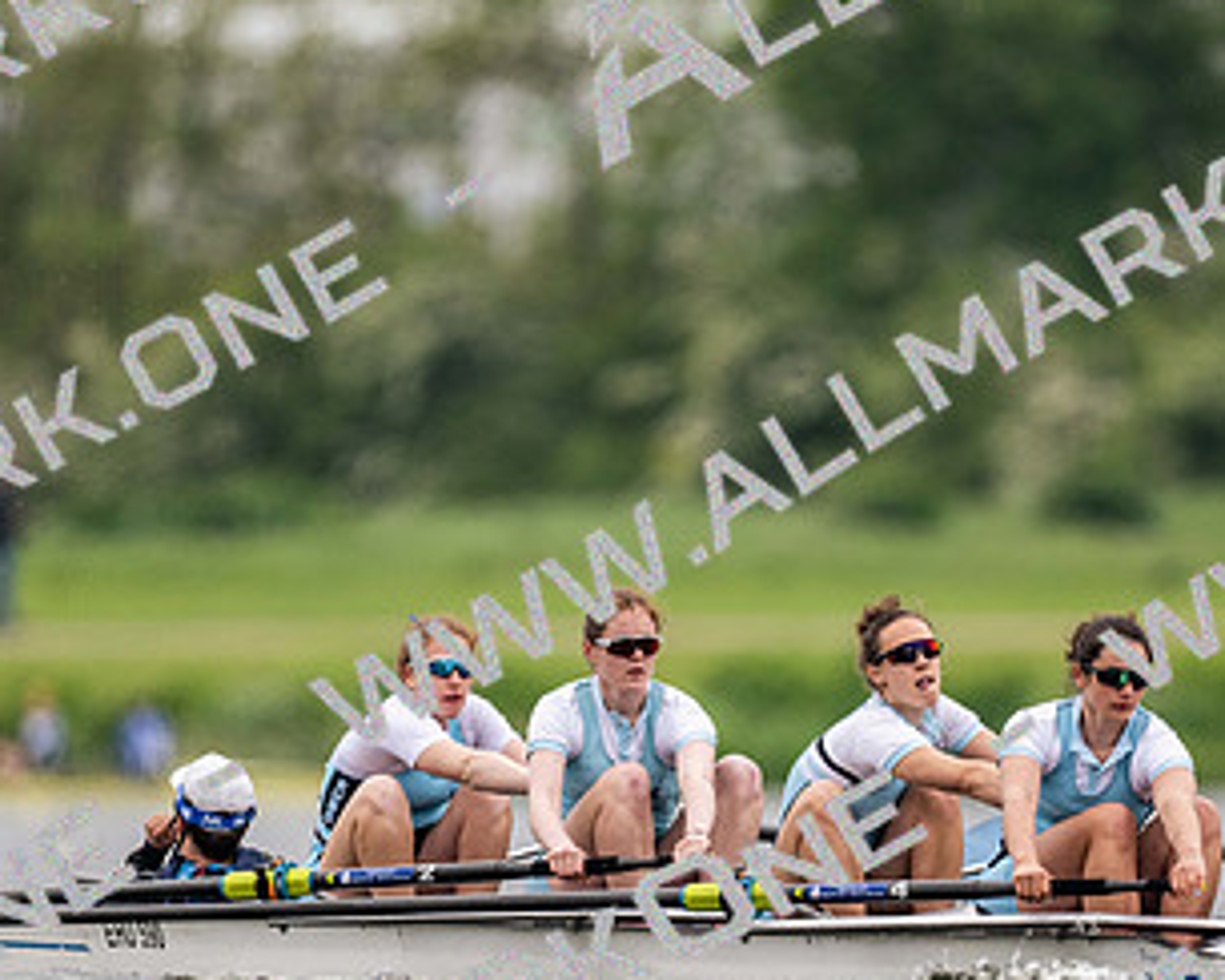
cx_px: 807
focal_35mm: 1070
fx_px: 38793
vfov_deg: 1.4
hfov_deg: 1.8
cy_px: 757
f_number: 4
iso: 800
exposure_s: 1/2000
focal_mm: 600
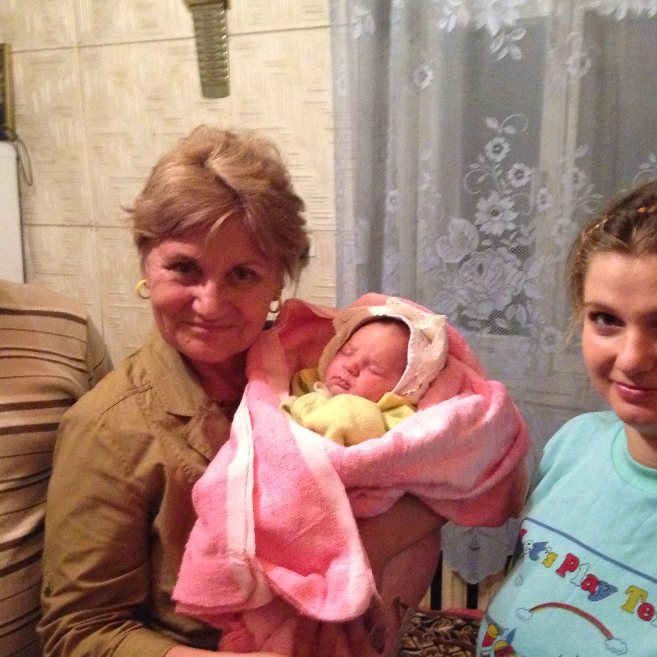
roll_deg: +0.5
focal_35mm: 47
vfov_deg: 36.0
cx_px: 313
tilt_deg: -15.1
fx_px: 1009
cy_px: 388
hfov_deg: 36.1
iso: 800
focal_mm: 4.12
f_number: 2.4
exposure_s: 1/15
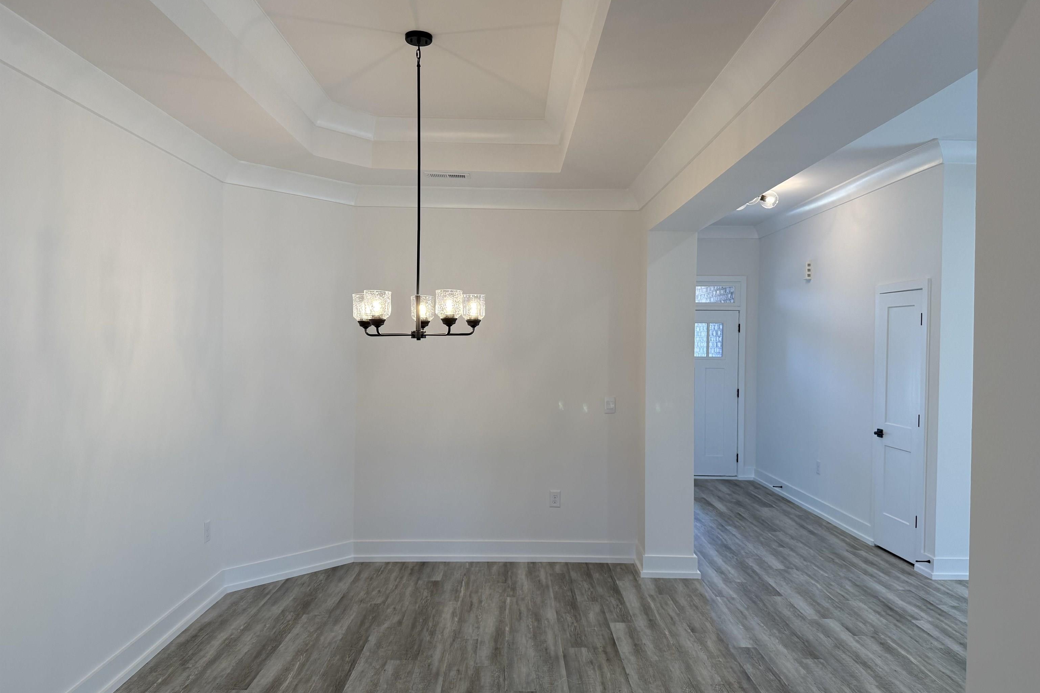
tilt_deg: -0.8
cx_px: 520
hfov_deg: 71.5
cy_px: 354
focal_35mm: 25
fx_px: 722
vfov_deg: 51.3
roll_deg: -1.1
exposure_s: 1/233
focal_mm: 6.76
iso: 125
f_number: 1.78
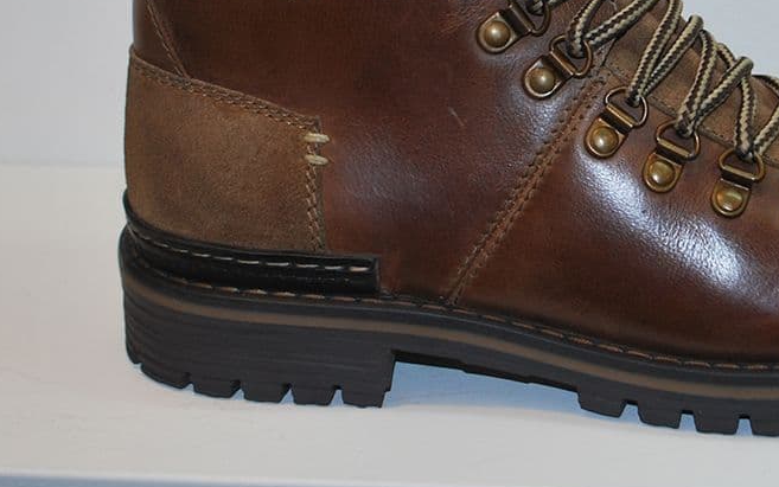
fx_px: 1423
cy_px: 78
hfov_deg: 29.6
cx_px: 666
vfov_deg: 19.2
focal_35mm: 67
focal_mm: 24
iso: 200
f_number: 4.2
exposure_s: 1/60
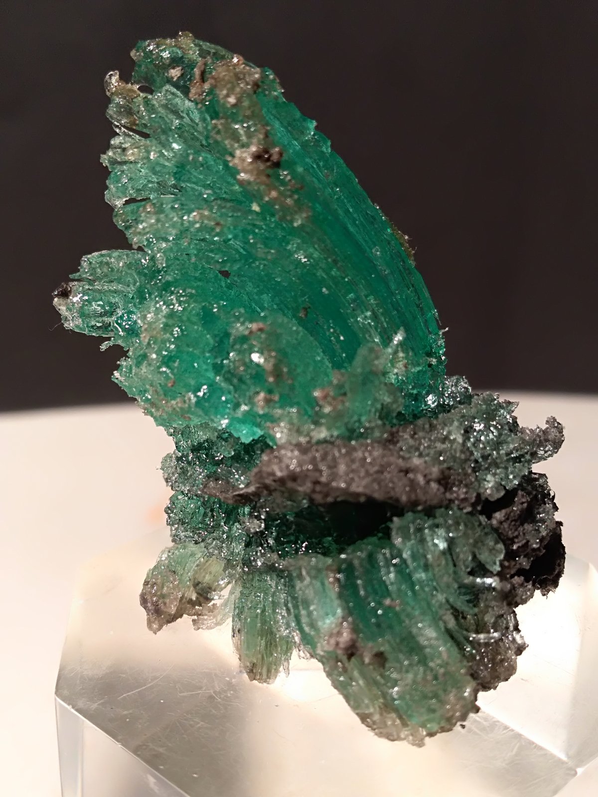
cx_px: 299
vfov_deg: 67.3
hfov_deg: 53.1
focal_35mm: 26
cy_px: 398
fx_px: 599
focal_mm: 3.54
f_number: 2
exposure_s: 1/100
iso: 147
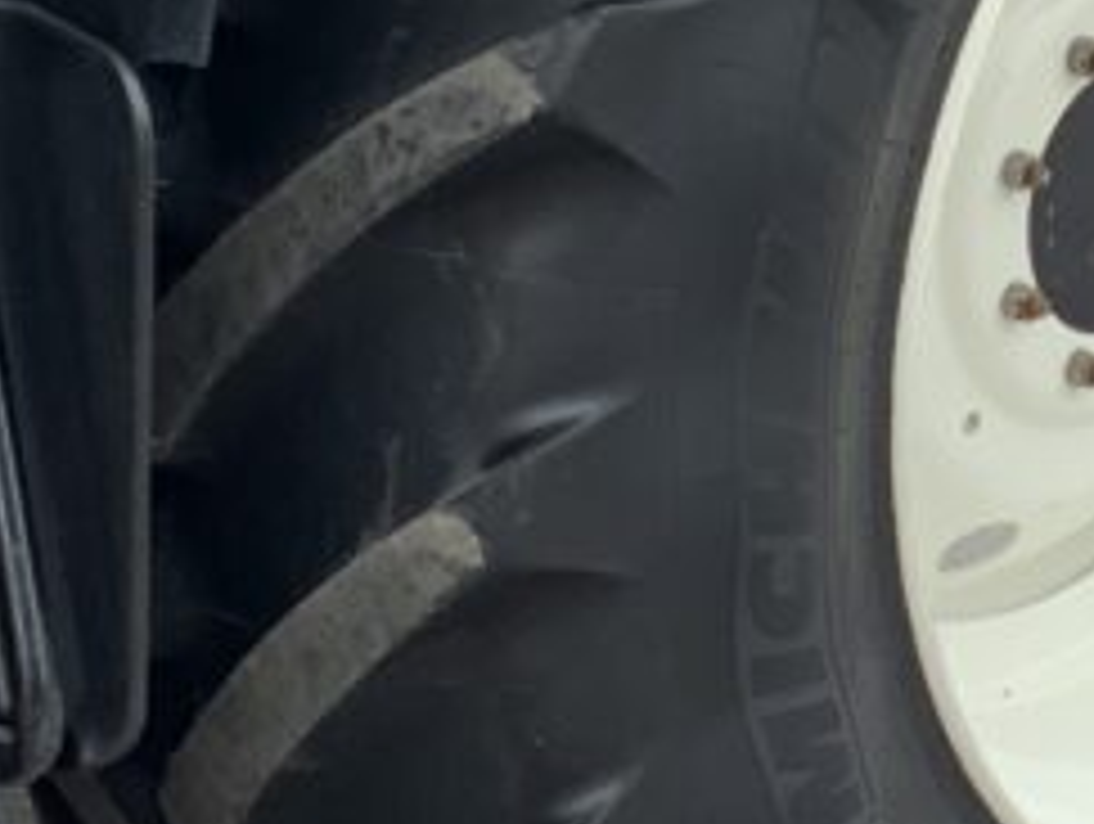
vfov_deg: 12.1
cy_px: 176
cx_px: 1184
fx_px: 3861
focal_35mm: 122
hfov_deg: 15.7
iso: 16
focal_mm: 3
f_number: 1.8
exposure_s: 1/194
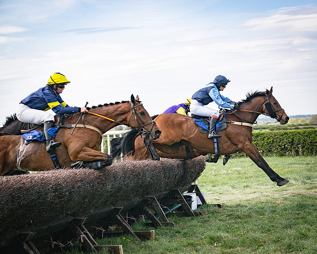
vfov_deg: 17.2
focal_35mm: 89
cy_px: 116
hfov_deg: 21.3
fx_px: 838
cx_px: 215
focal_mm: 70
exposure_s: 1/3200
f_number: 5
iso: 400
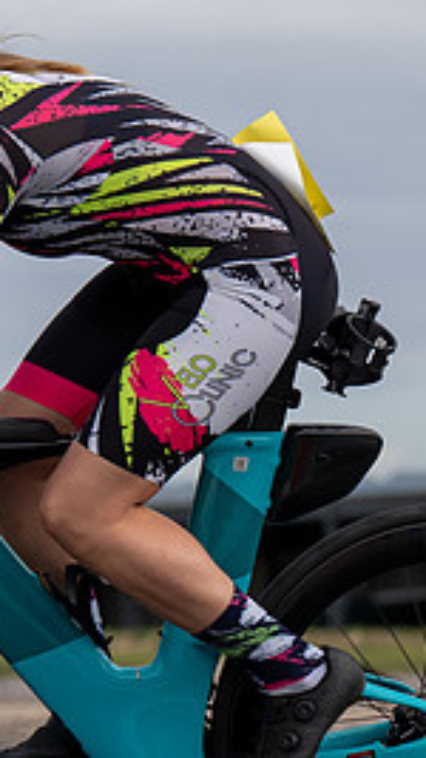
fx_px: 6774
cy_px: 505
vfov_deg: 6.4
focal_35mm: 337
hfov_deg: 3.6
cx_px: 465
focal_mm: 90
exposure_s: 1/1000
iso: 125
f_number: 3.5
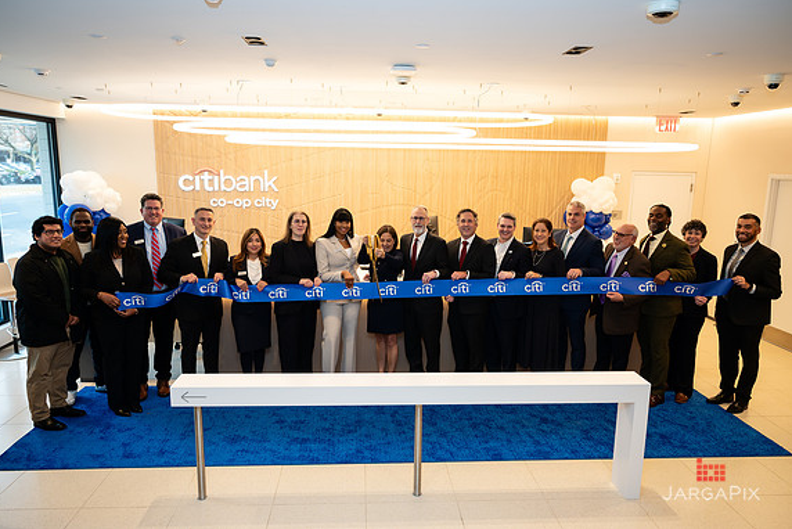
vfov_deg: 51.3
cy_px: 262
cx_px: 393
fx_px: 550
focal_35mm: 25
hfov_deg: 71.5
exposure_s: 1/160
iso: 400
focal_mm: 24
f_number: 3.2
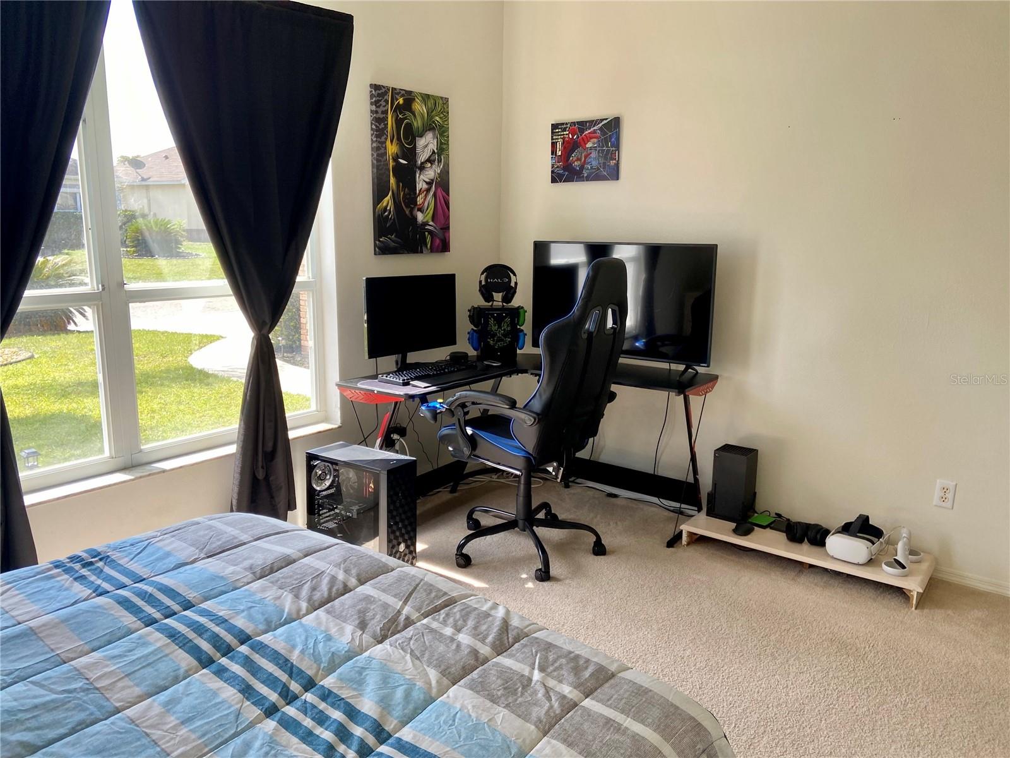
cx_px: 505
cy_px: 379
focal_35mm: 26
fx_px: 759
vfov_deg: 53.1
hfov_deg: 67.3
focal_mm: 4.25
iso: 32
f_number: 1.8
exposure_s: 1/228
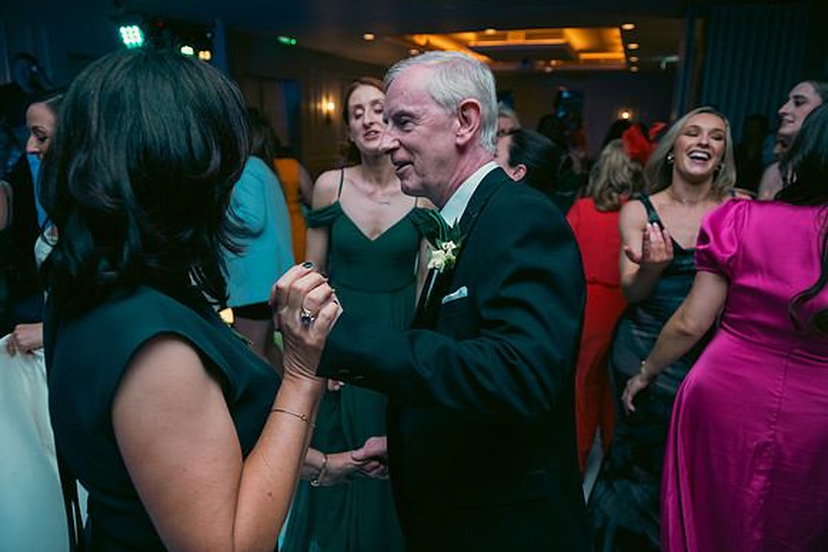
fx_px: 552
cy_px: 276
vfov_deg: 53.2
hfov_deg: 73.7
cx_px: 414
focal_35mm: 24
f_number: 3.5
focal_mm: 24
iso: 800
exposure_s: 1/160
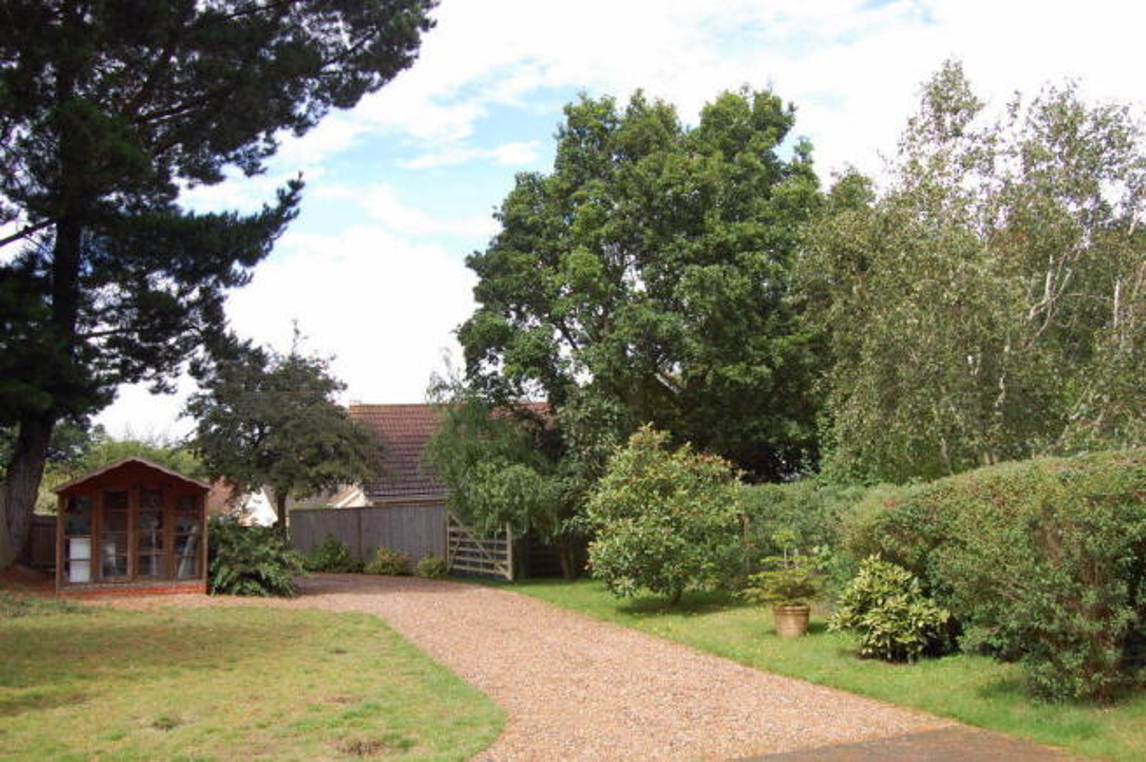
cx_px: 573
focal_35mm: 30
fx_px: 954
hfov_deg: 62.0
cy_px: 381
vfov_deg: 43.5
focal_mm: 20
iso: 200
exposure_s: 1/250
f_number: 8
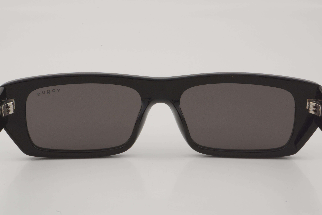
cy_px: 107
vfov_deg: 16.4
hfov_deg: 24.3
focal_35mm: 84
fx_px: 747
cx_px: 161
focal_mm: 55
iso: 100
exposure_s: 1/3
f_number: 32
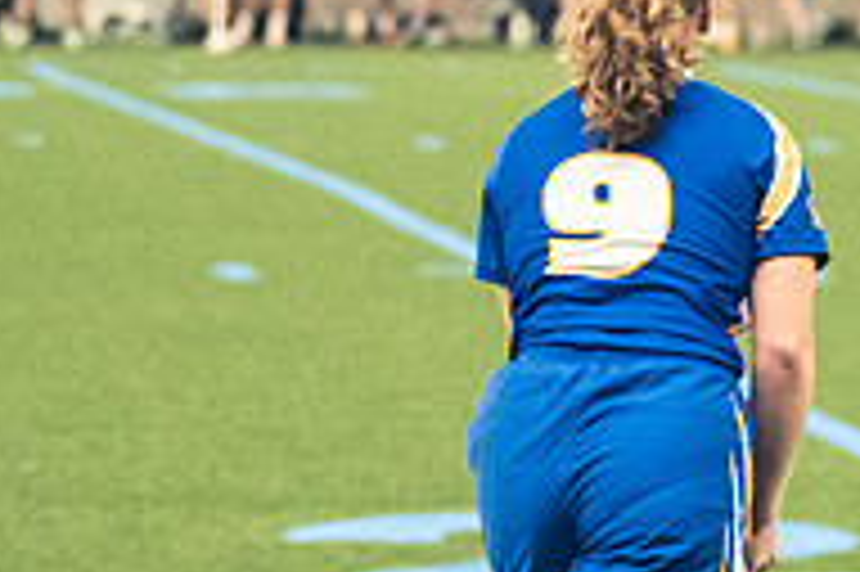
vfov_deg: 3.7
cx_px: 837
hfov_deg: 5.5
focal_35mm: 373
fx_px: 8903
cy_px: 410
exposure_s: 1/500
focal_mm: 82
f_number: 2.8
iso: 12800
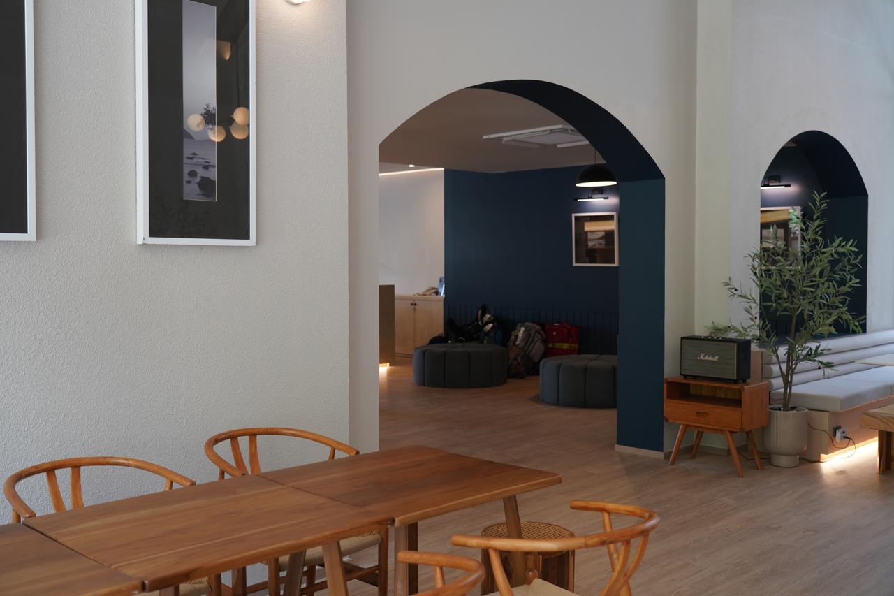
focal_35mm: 36
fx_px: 894
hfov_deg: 53.1
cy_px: 298
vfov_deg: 36.9
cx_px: 447
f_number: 4
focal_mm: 36
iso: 800
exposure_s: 1/160
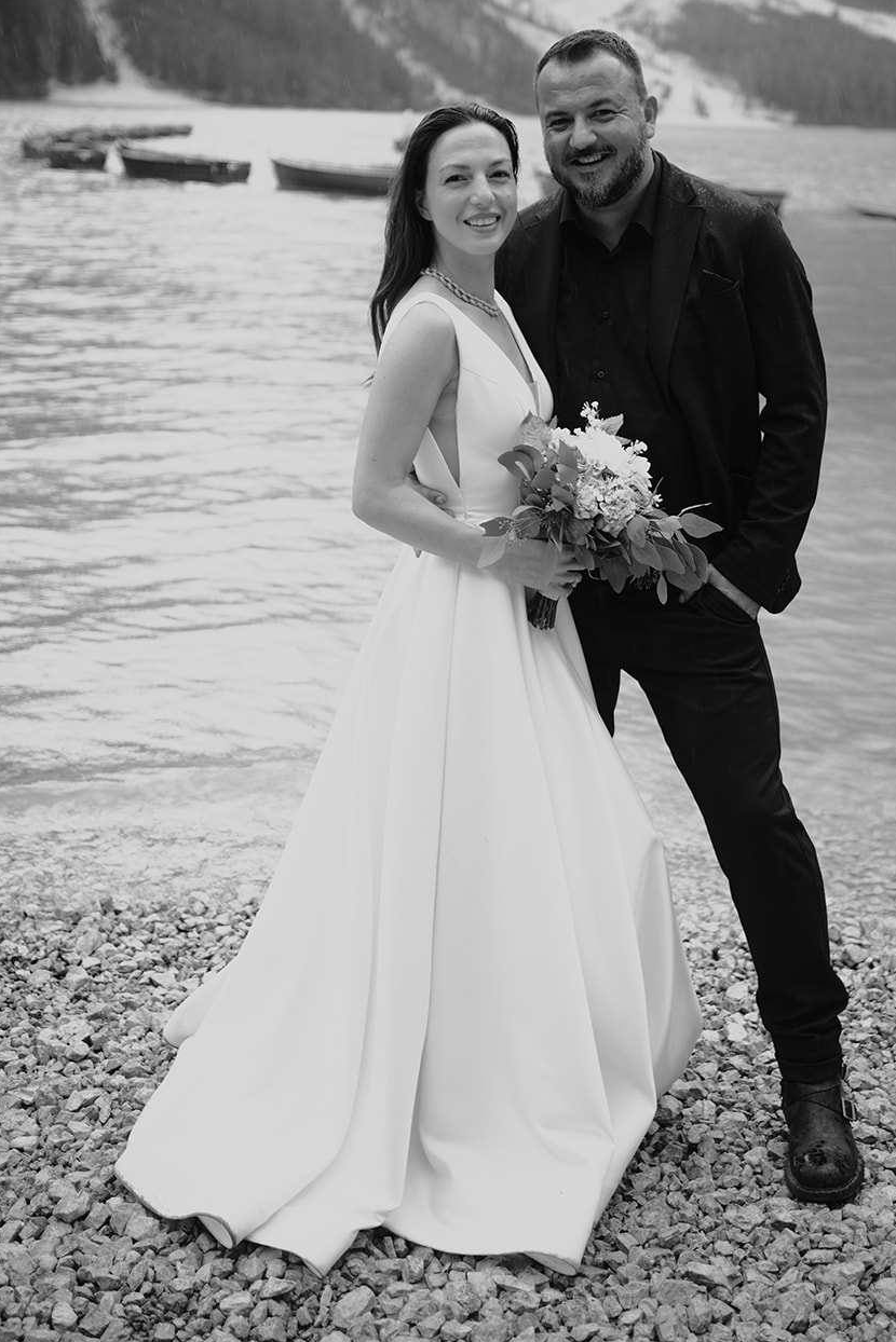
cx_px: 547
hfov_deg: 29.8
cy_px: 506
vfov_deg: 43.3
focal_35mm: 45
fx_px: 1679
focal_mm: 23
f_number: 1.4
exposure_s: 1/240
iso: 125
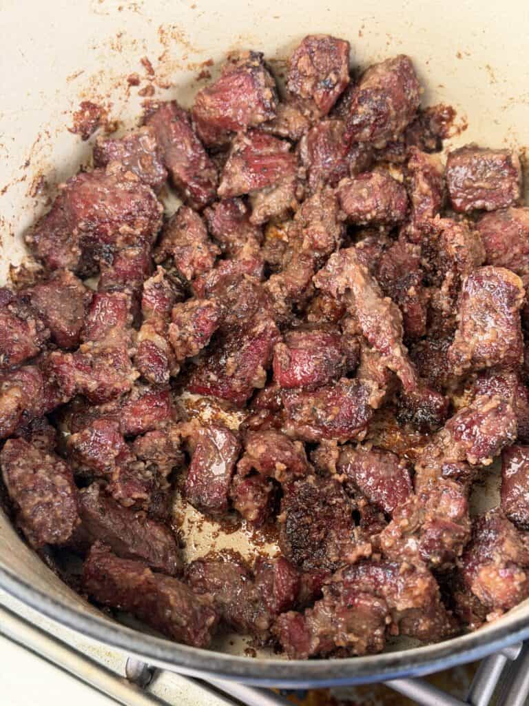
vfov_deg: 39.7
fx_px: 978
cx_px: 264
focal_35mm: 48
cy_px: 353
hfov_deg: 30.3
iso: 100
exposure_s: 1/106
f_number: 1.78
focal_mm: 6.76
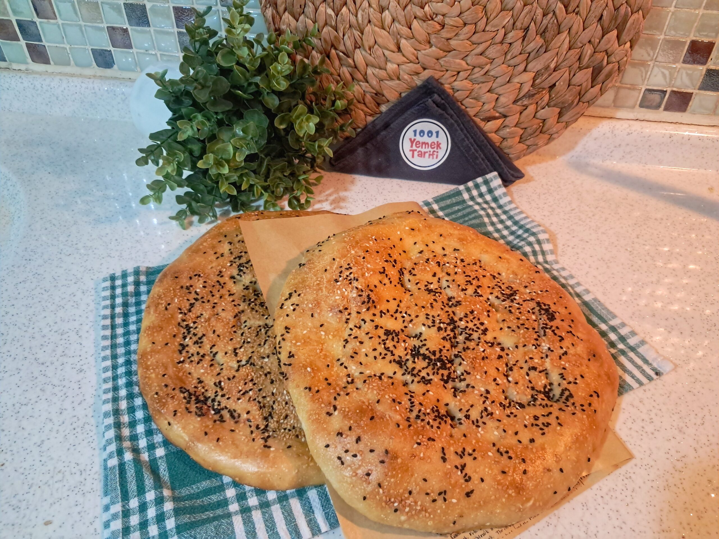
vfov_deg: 51.4
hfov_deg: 65.3
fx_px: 561
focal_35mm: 27
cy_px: 270
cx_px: 360
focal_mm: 4
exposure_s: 1/25
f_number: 1.8
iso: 640
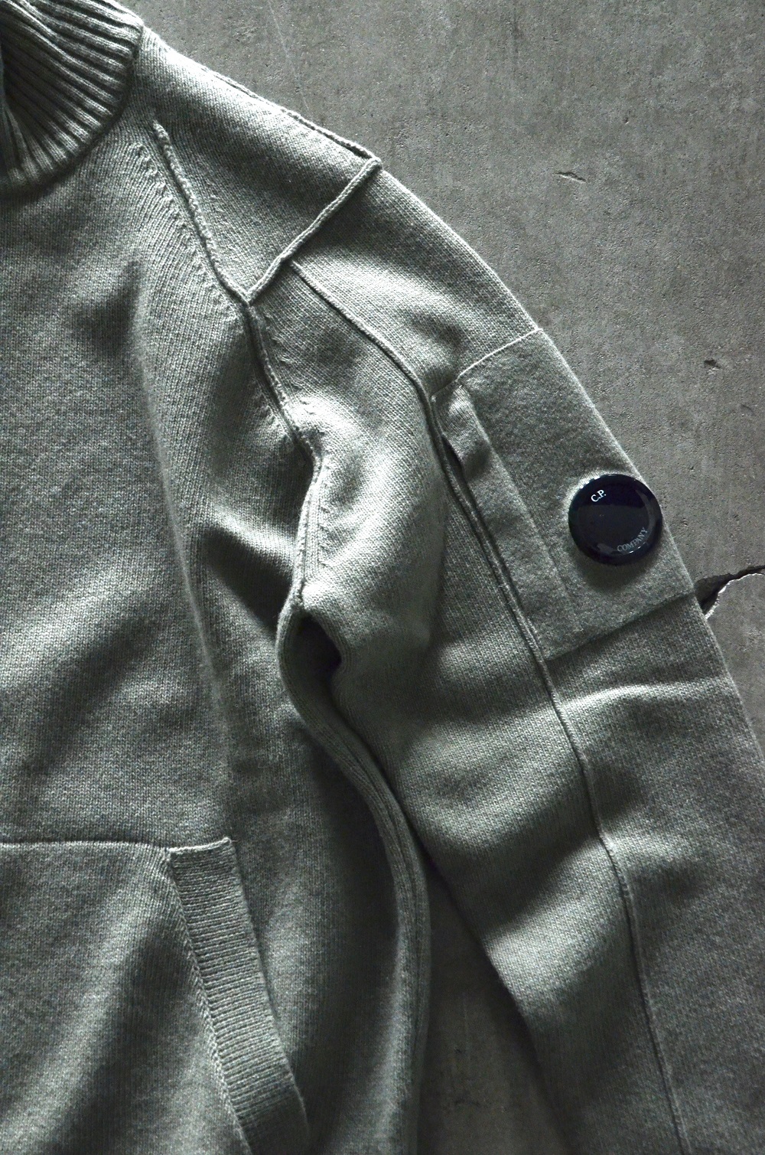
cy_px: 578
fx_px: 1680
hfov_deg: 25.6
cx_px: 382
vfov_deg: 37.9
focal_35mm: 52
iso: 3200
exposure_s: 1/50
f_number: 5.6
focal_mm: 35
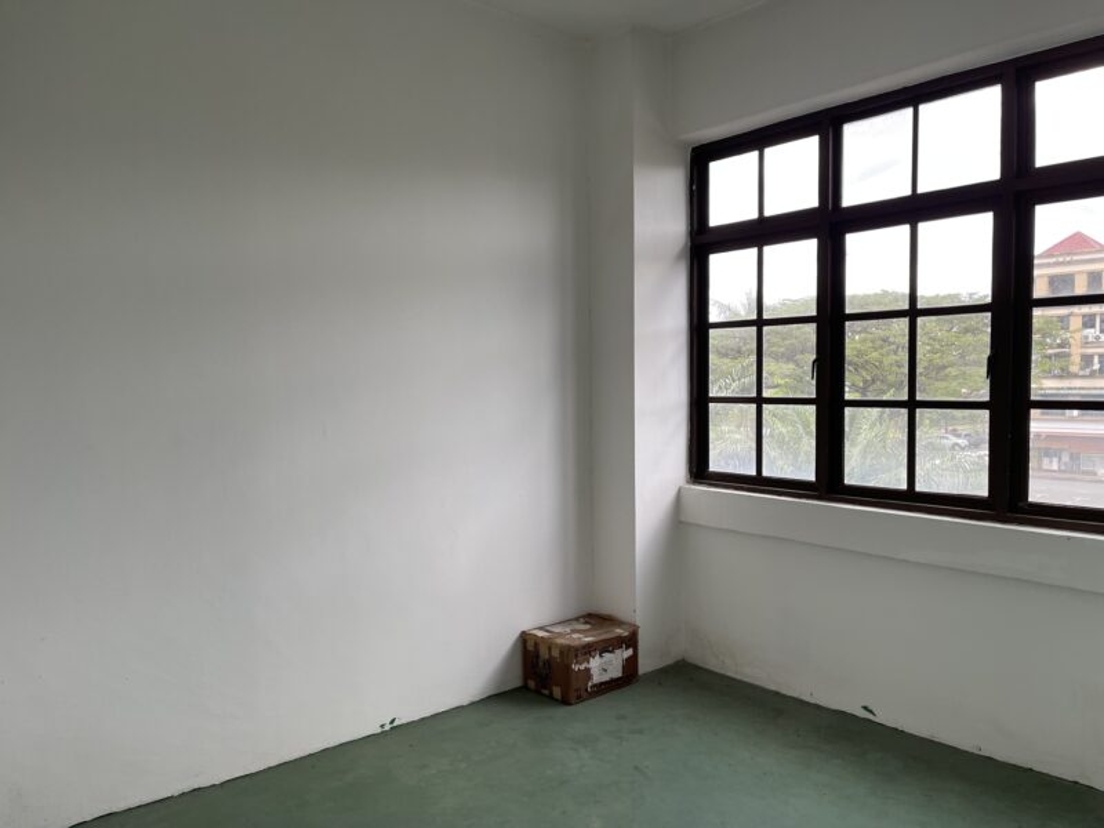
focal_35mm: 25
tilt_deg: -3.3
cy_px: 414
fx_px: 797
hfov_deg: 69.4
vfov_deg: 54.9
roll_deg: +0.8
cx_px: 552
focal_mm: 5.1
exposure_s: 1/121
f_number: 1.6
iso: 80
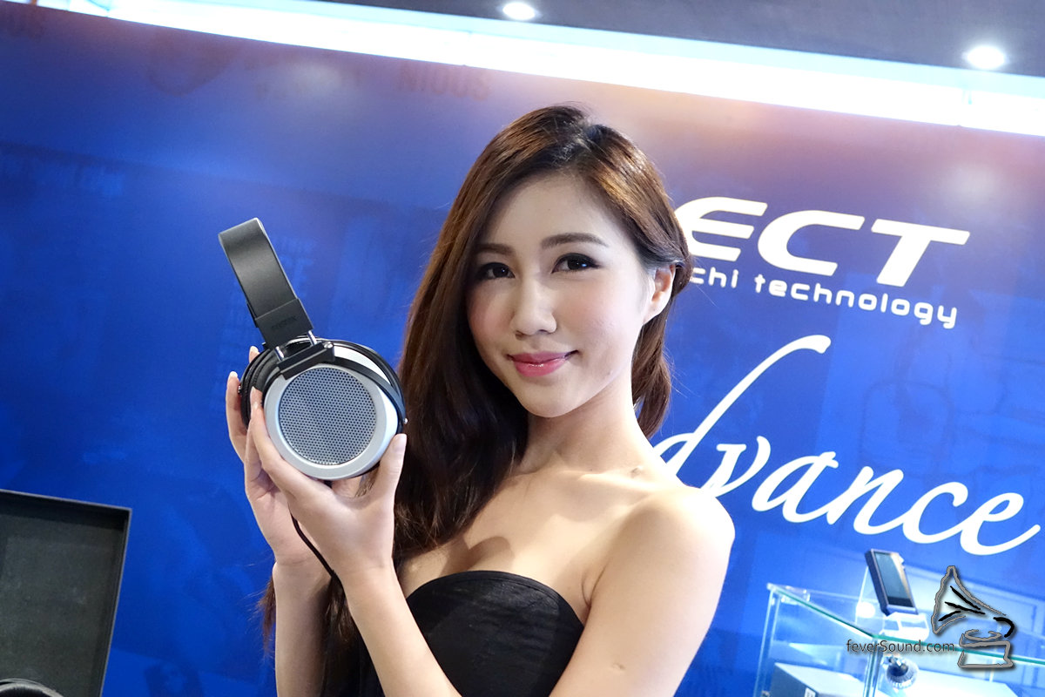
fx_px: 1480
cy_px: 348
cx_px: 522
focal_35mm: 51
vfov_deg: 26.5
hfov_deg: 38.9
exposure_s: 1/30
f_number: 2.8
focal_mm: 18.59
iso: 3200
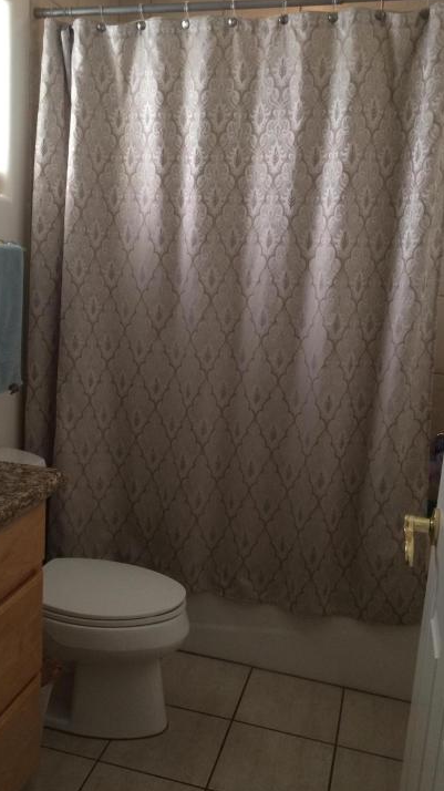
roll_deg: -0.9
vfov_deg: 58.0
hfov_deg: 34.5
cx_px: 180
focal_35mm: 34
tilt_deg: -9.8
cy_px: 393
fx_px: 712
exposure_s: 1/30
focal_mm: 4.15
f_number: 2.2
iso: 160
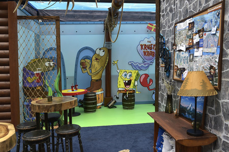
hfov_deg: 63.7
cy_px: 76
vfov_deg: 45.0
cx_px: 114
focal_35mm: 29
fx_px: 184
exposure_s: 1/250
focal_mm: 29
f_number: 6.3
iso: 200
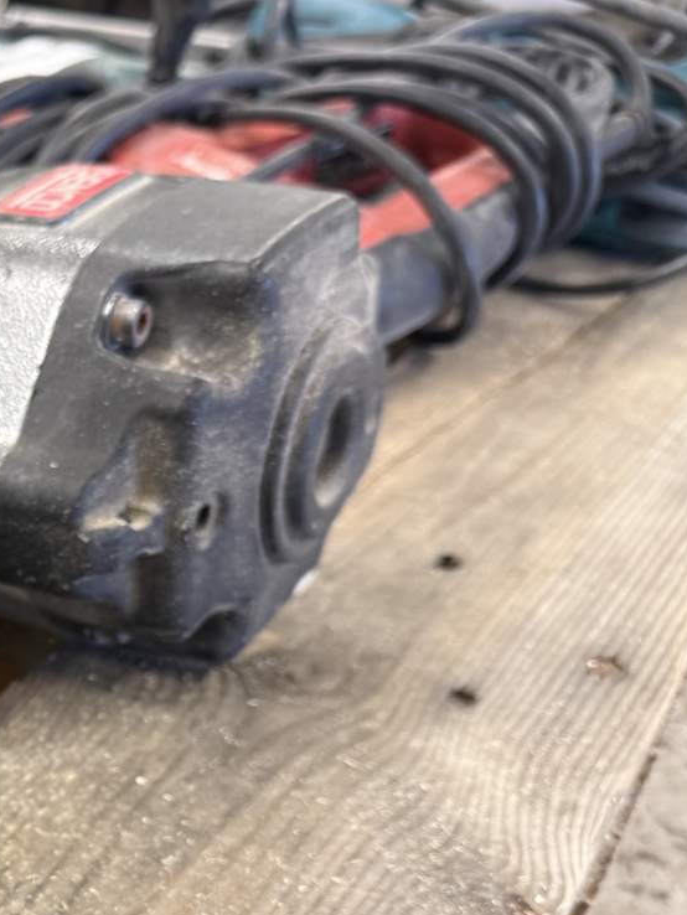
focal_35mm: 52
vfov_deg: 35.8
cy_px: 714
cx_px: -272
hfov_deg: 23.7
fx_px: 1375
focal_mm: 6.76
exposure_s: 1/50
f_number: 1.78
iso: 200
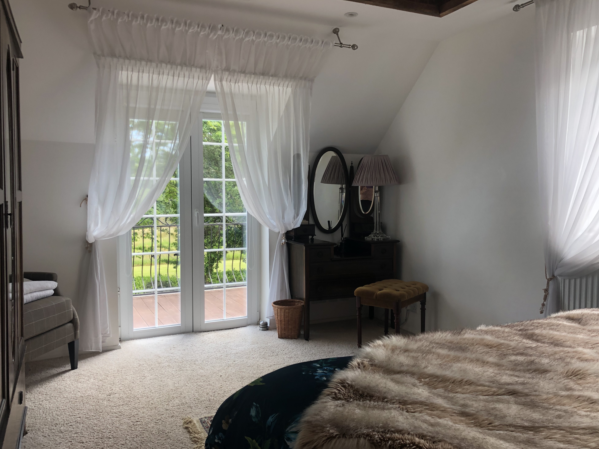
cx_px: 299
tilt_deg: -3.9
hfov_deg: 61.7
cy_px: 227
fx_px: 502
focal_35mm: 29
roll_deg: +0.2
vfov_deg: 48.2
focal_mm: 4
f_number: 1.8
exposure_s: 1/120
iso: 50
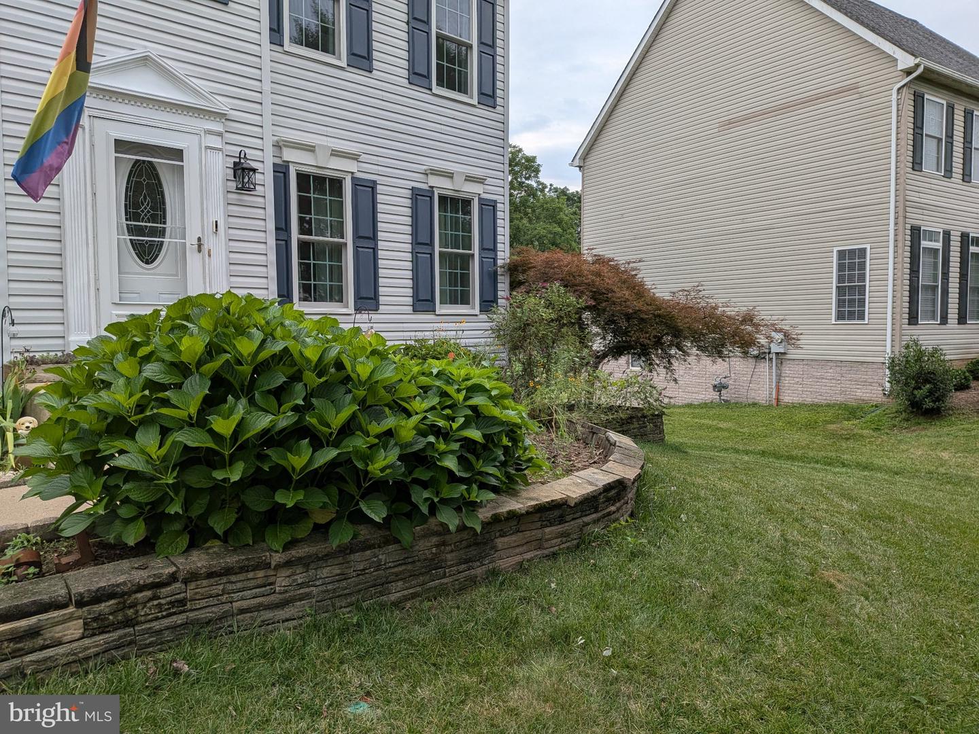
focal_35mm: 24
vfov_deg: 56.8
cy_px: 367
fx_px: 679
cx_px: 490
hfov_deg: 71.6
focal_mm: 4.53
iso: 30
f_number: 1.7
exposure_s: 1/894
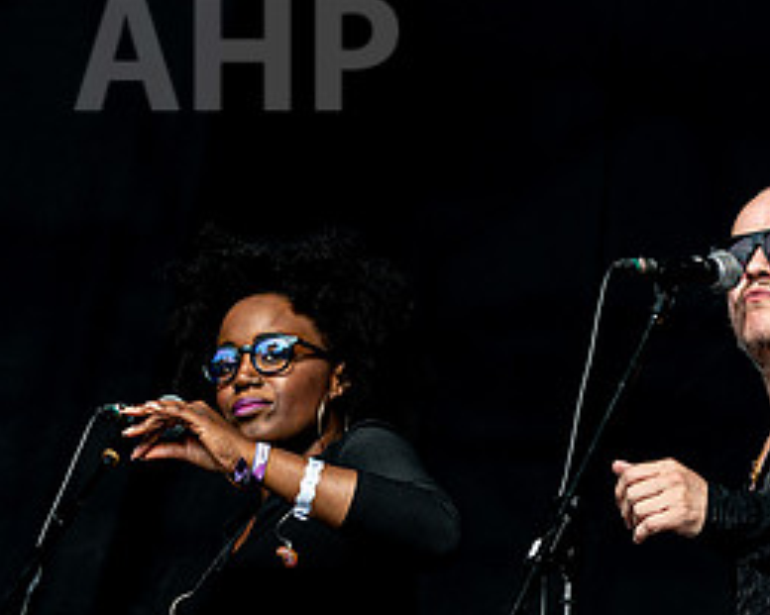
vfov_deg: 5.2
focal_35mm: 295
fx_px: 6720
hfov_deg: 6.5
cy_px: 296
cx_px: 923
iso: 500
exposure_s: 1/1000
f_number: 5
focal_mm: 116
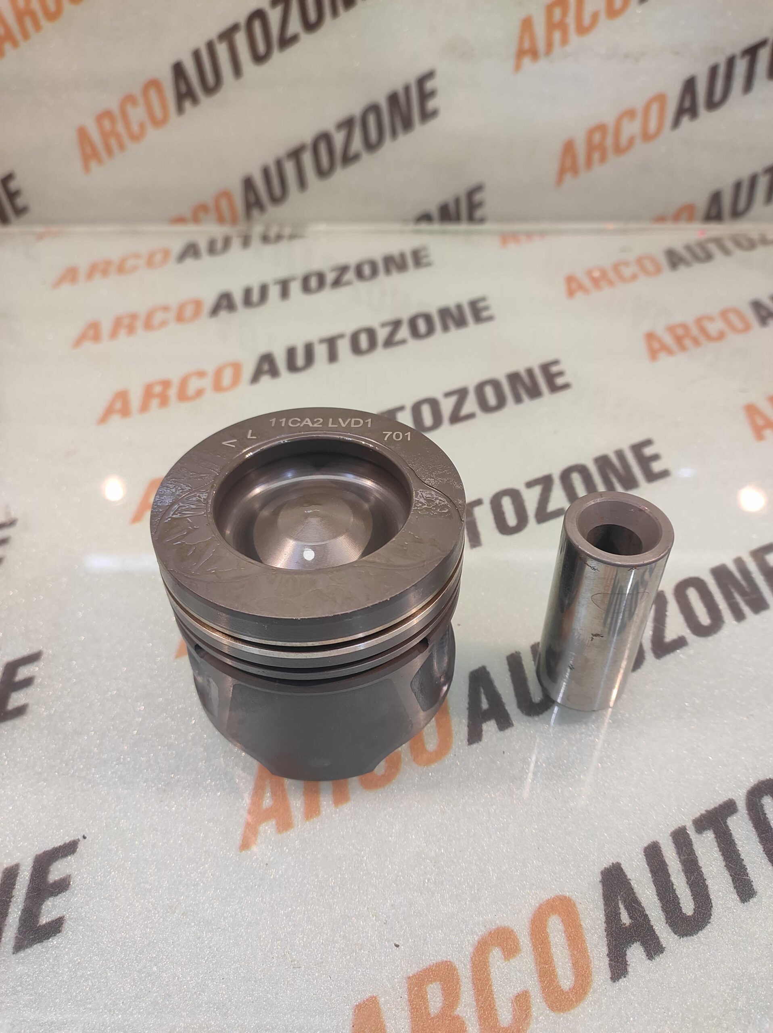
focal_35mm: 17
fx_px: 507
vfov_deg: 91.1
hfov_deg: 74.7
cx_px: 386
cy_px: 516
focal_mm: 4.74
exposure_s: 1/33
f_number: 1.79
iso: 202
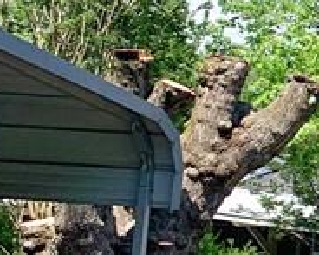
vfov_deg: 10.9
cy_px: 82
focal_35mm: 141
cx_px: 862
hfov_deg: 10.7
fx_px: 1330
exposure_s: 1/1610
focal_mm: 4.25
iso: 25
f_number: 1.8
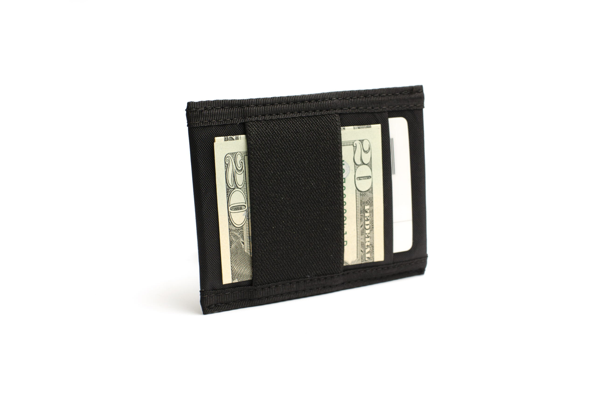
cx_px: 298
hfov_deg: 37.9
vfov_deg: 25.6
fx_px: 869
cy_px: 198
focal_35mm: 52
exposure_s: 1/200
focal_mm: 35
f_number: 7.1
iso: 500
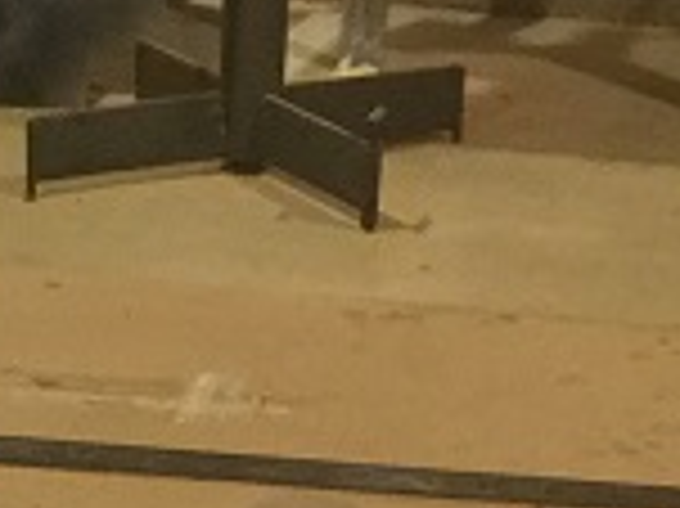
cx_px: 50
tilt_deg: -32.1
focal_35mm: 188
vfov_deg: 7.3
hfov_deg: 10.5
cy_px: 1288
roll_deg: +1.1
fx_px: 3690
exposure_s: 1/8
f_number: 2.2
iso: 125
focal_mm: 4.15
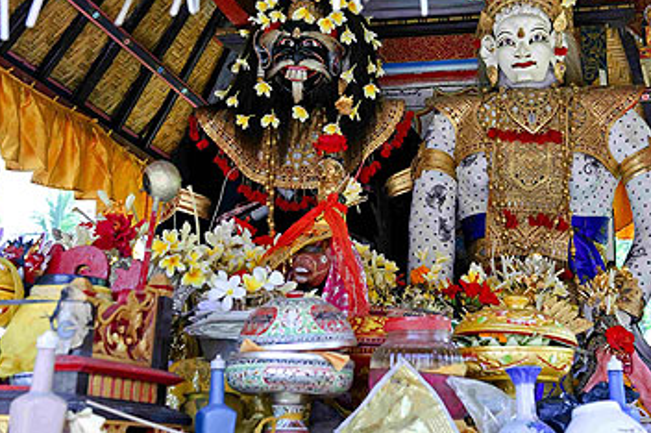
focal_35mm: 64
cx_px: 405
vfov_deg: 21.2
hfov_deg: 31.3
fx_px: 1156
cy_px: 177
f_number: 5.6
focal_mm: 50
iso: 200
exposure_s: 1/45
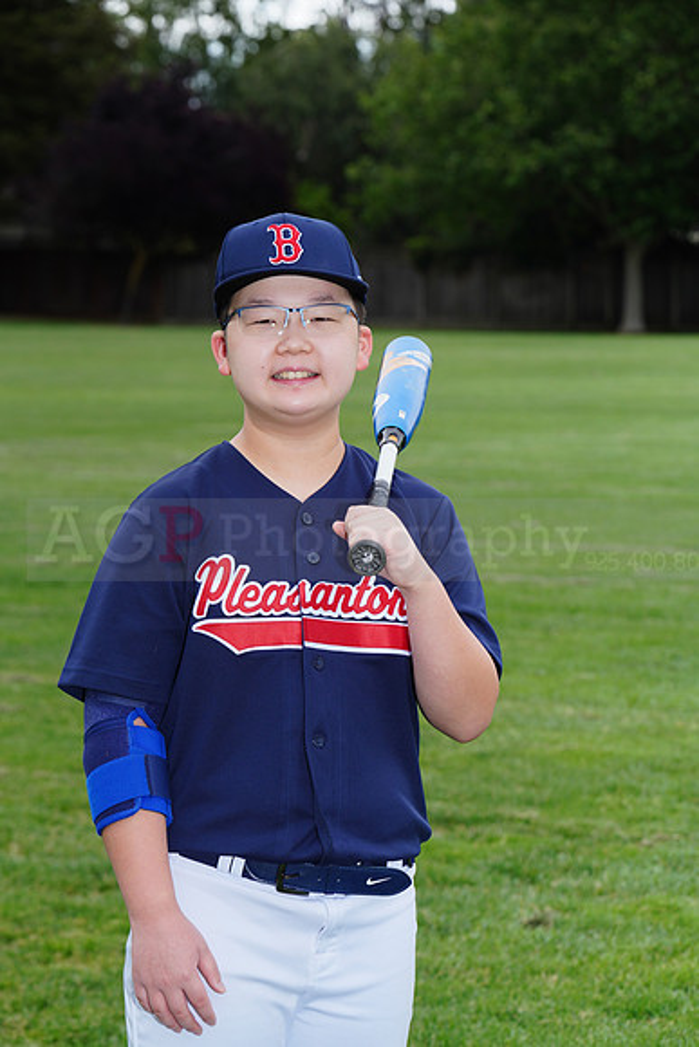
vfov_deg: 14.7
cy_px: 524
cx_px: 350
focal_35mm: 140
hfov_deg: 9.8
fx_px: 4075
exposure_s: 1/250
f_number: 9
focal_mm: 140
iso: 200
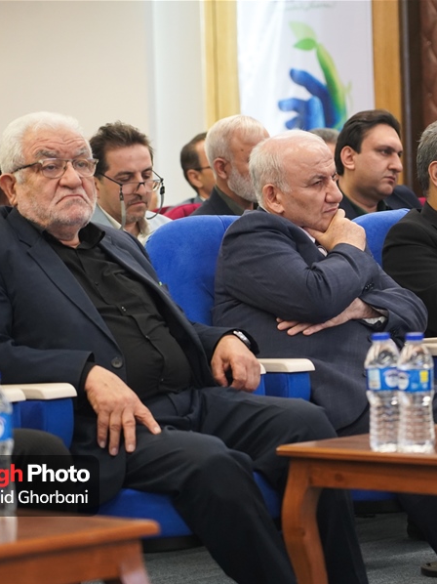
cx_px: 305
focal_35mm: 152
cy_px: 292
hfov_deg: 9.7
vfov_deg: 13.0
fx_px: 2560
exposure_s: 1/160
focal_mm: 105
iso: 3200
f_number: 4
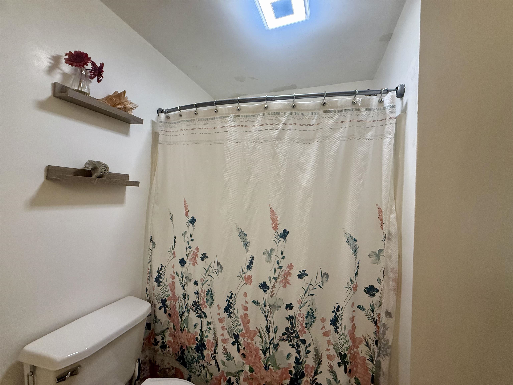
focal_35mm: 14
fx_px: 207
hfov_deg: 102.1
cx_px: 256
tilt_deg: +1.2
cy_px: 192
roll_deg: -2.5
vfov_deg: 85.7
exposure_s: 1/120
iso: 200
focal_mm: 2.22
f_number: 2.2
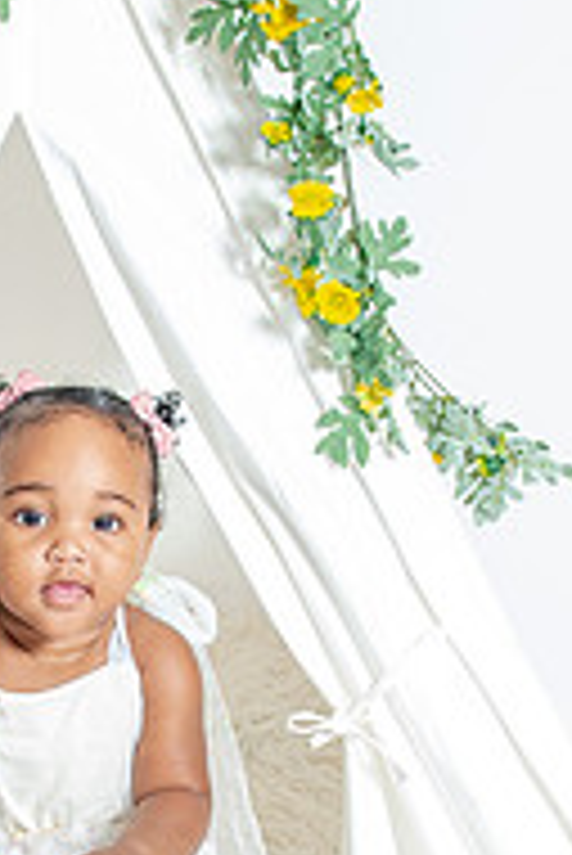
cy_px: 760
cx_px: 45
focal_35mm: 123
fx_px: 2926
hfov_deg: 11.1
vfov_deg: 16.4
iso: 400
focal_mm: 35
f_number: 4
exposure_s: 1/200
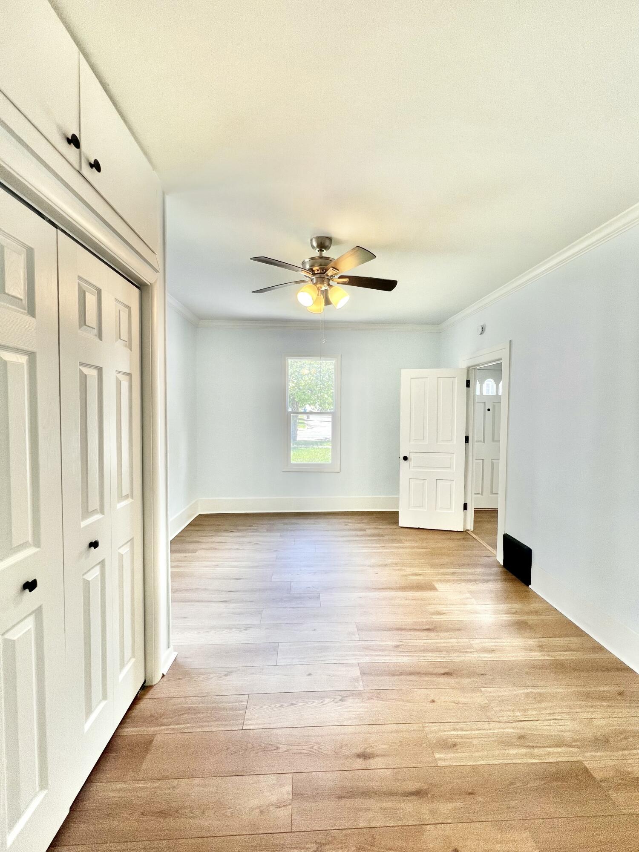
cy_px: 426
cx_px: 320
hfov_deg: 89.9
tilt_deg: -1.5
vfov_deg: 106.2
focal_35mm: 13
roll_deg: -0.2
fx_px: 320
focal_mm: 1.57
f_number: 1.8
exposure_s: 1/120
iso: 80
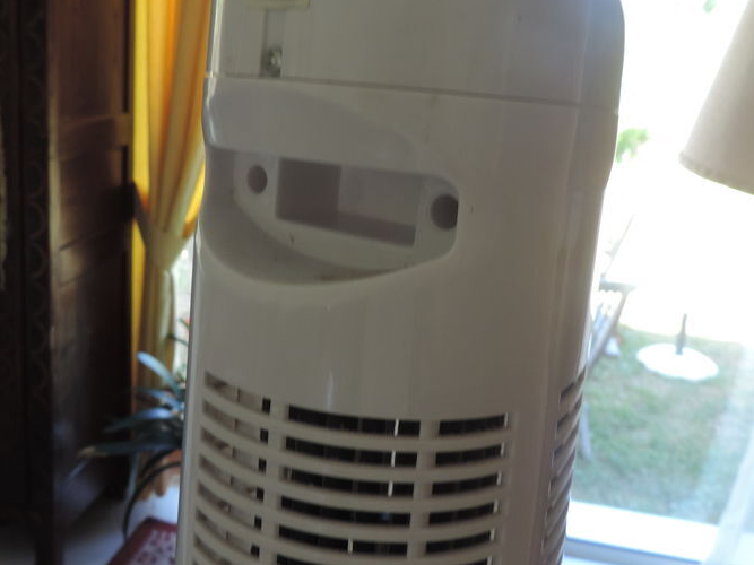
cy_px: 212
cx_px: 363
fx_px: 784
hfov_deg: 51.4
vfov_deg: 39.4
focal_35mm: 36
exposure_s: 1/30
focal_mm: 4.3
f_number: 3
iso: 140
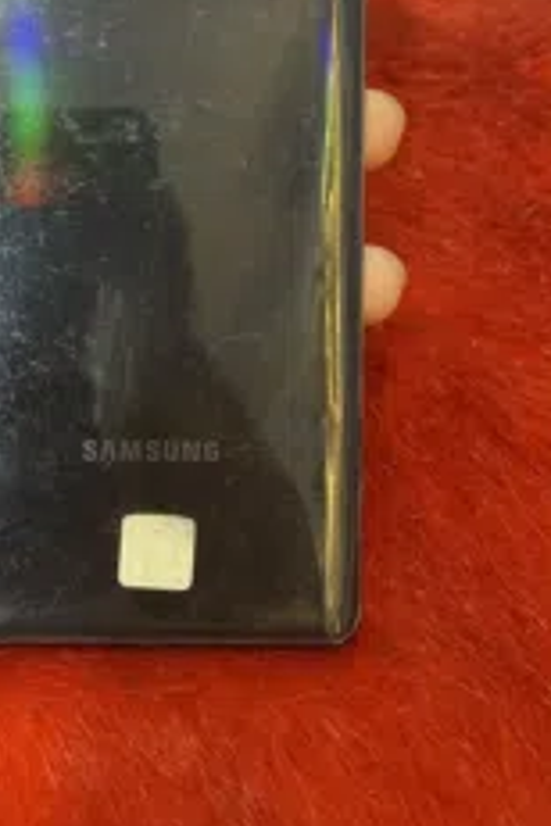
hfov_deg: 29.4
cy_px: 161
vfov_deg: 41.6
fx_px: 1033
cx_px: 132
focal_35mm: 45
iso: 400
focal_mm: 5.1
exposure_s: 1/33
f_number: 1.6
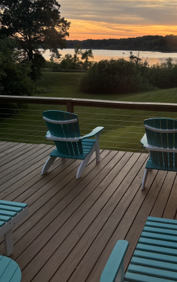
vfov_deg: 49.6
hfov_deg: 32.0
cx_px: 139
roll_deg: -0.8
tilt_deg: -10.3
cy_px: 98
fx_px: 301
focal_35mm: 39
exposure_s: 1/120
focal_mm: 5.96
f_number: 1.6
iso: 40
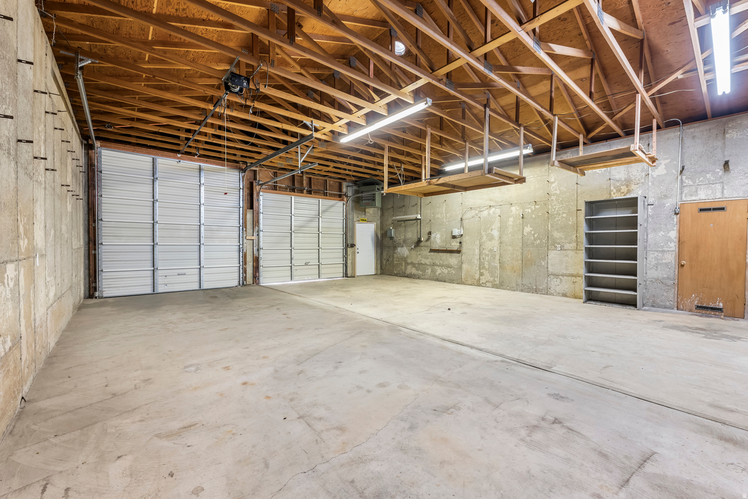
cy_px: 250
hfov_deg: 104.2
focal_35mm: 14
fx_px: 291
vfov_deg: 81.2
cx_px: 374
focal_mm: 14
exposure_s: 2.5
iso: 640
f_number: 9
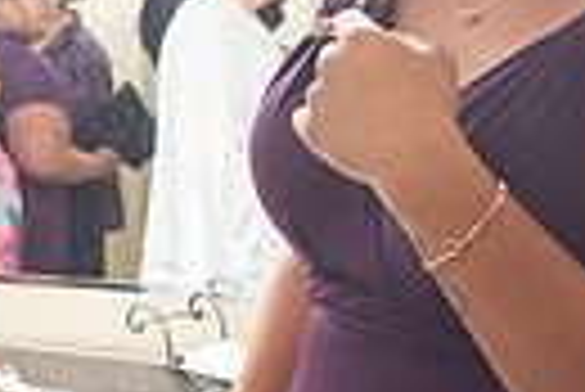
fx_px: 1741
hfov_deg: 17.3
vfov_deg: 12.8
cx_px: -274
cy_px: 232
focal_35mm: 107
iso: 400
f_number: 3.5
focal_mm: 24
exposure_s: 1/125
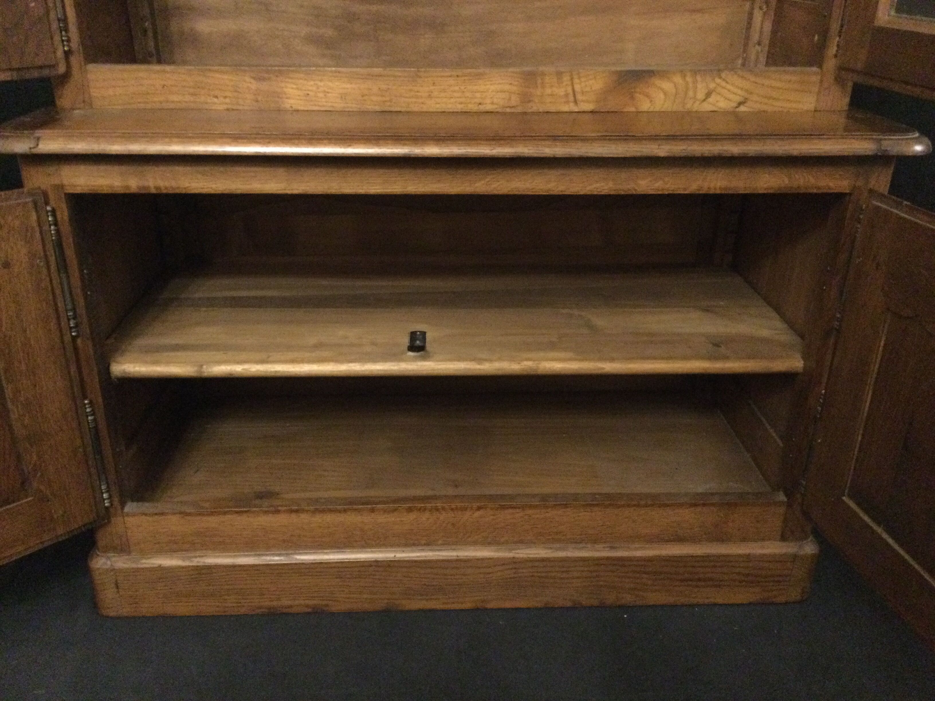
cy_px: 350
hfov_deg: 58.4
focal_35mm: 31
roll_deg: -0.6
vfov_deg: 45.4
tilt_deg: -24.2
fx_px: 837
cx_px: 468
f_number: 2.4
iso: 800
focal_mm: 3.3
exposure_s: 1/17
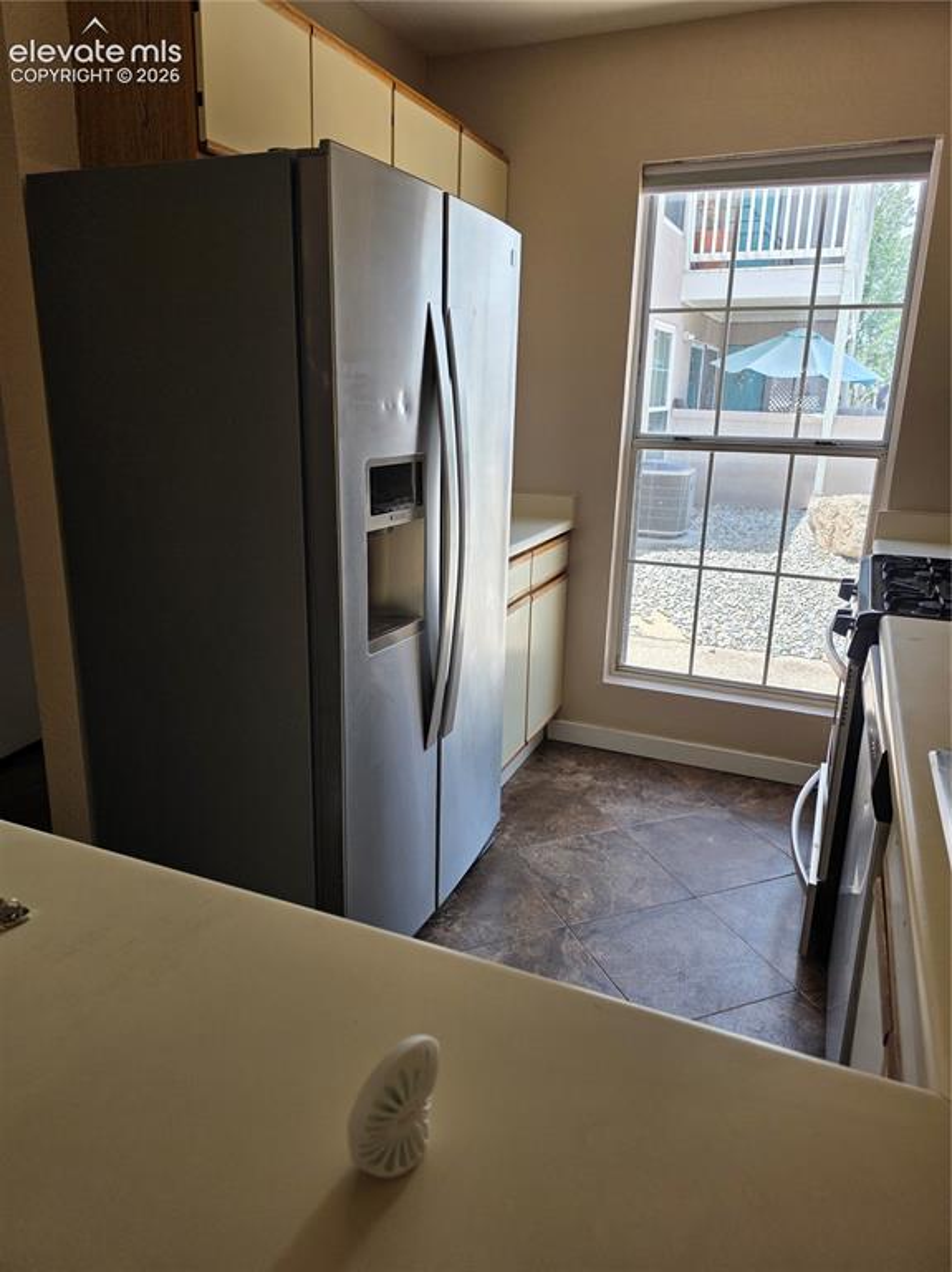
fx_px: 844
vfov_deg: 74.0
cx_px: 476
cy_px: 636
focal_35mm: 23
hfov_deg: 58.8
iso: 32
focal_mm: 6.3
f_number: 1.7
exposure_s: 1/180
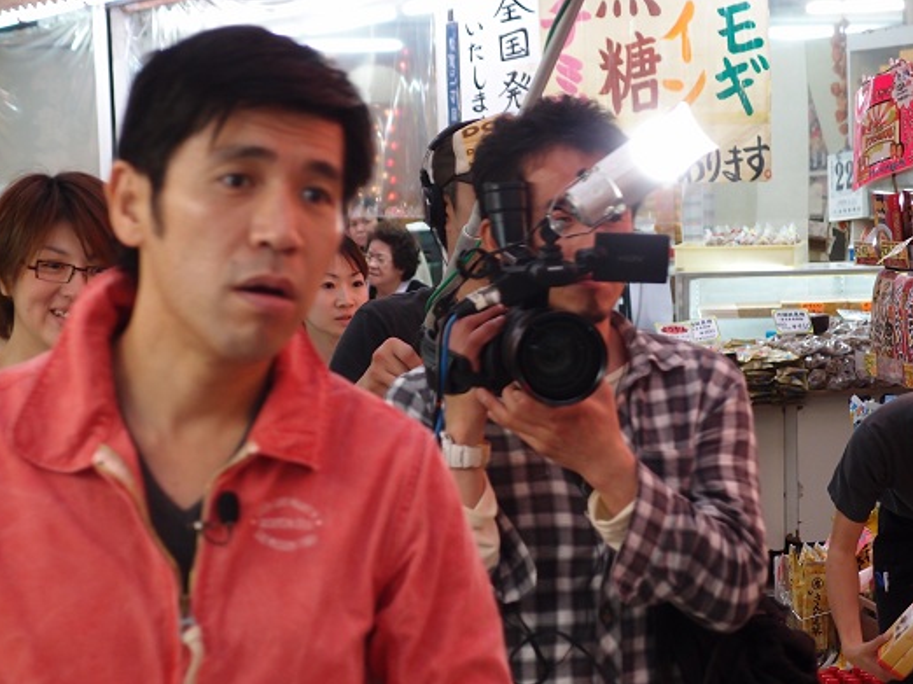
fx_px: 2768
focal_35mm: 105
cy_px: 358
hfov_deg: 18.7
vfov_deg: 14.1
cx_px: 455
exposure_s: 1/60
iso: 200
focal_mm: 21.55
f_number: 2.5
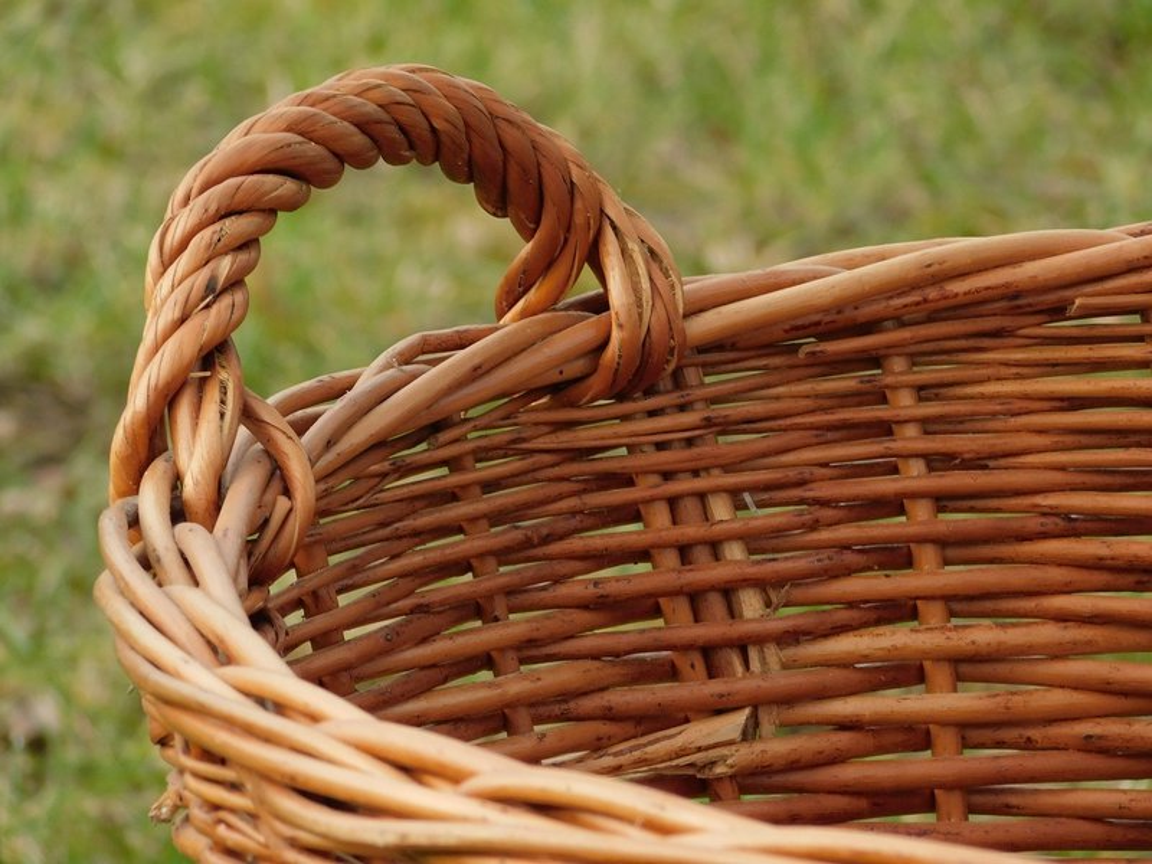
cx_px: 576
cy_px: 432
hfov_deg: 3.9
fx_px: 17106
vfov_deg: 2.9
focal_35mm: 514
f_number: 6
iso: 160
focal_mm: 91.2
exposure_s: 1/160
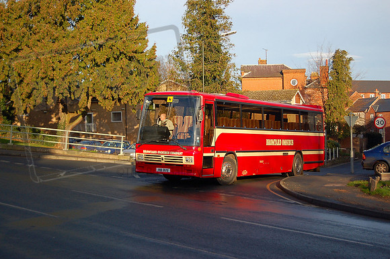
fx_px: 682
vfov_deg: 21.5
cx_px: 195
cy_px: 130
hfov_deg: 31.9
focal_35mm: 63
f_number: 5.3
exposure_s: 1/1000
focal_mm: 42
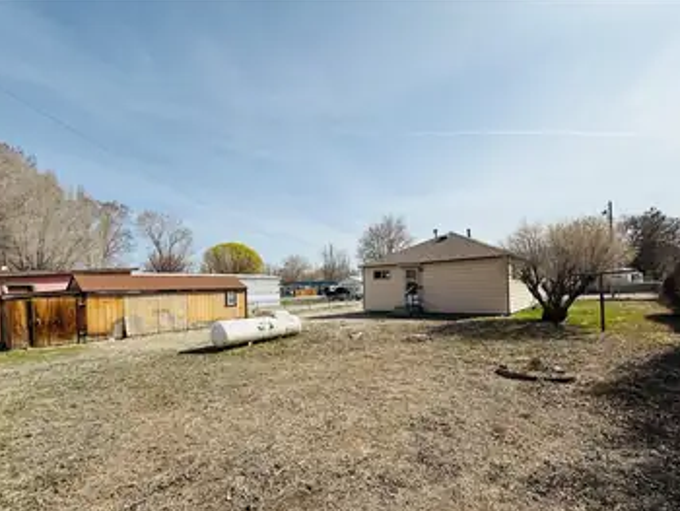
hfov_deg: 94.3
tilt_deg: -0.2
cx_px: 363
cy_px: 290
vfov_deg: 77.8
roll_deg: +1.1
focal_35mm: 16
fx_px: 315
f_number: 2.2
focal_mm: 2.22
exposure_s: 1/3891
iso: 50
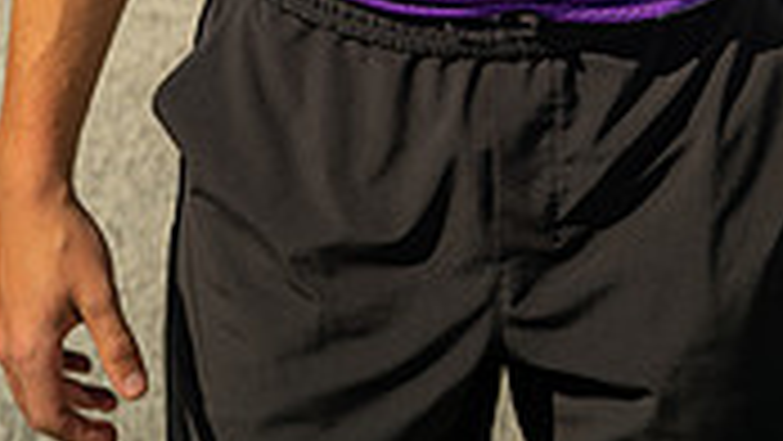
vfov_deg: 9.7
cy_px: -504
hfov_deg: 18.7
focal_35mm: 114
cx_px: 490
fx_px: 2368
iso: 100
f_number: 5.6
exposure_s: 1/125
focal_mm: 42
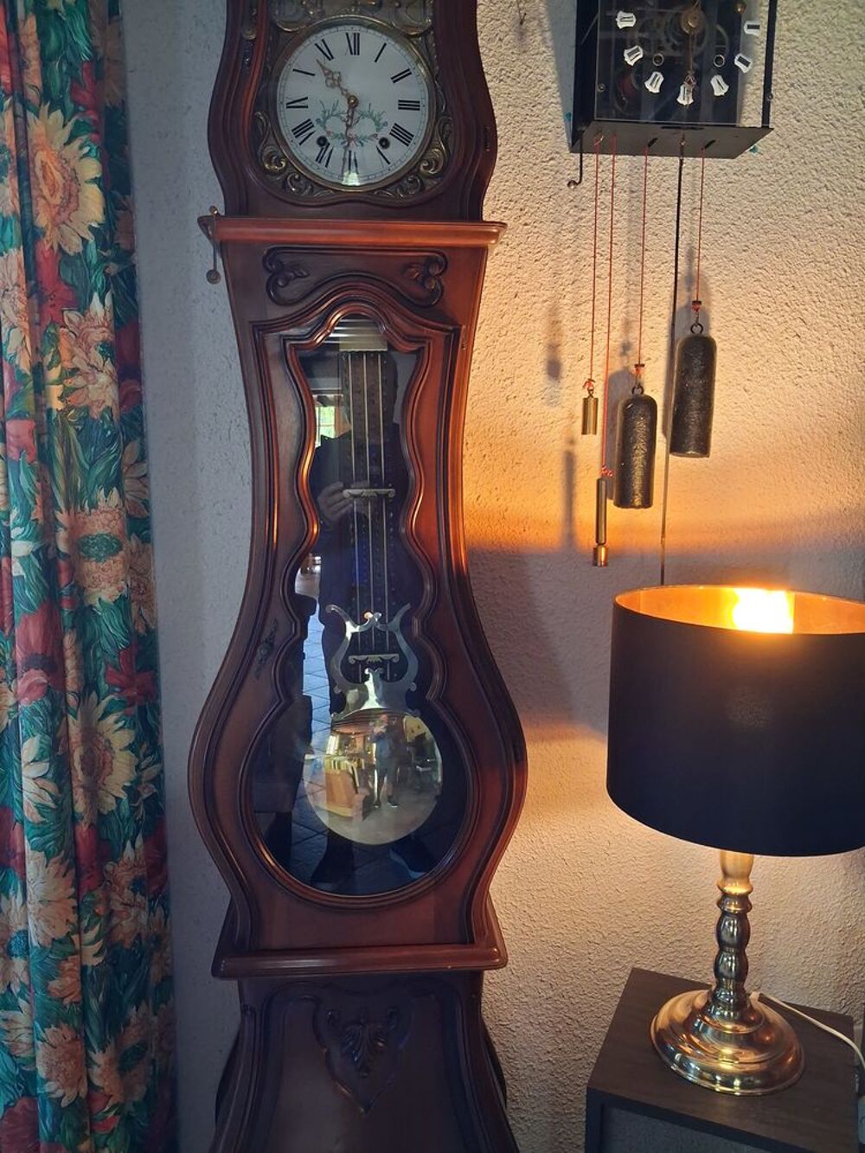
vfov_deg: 65.3
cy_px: 576
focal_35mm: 27
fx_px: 899
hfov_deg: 51.4
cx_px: 432
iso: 500
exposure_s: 1/60
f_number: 1.8
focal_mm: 4
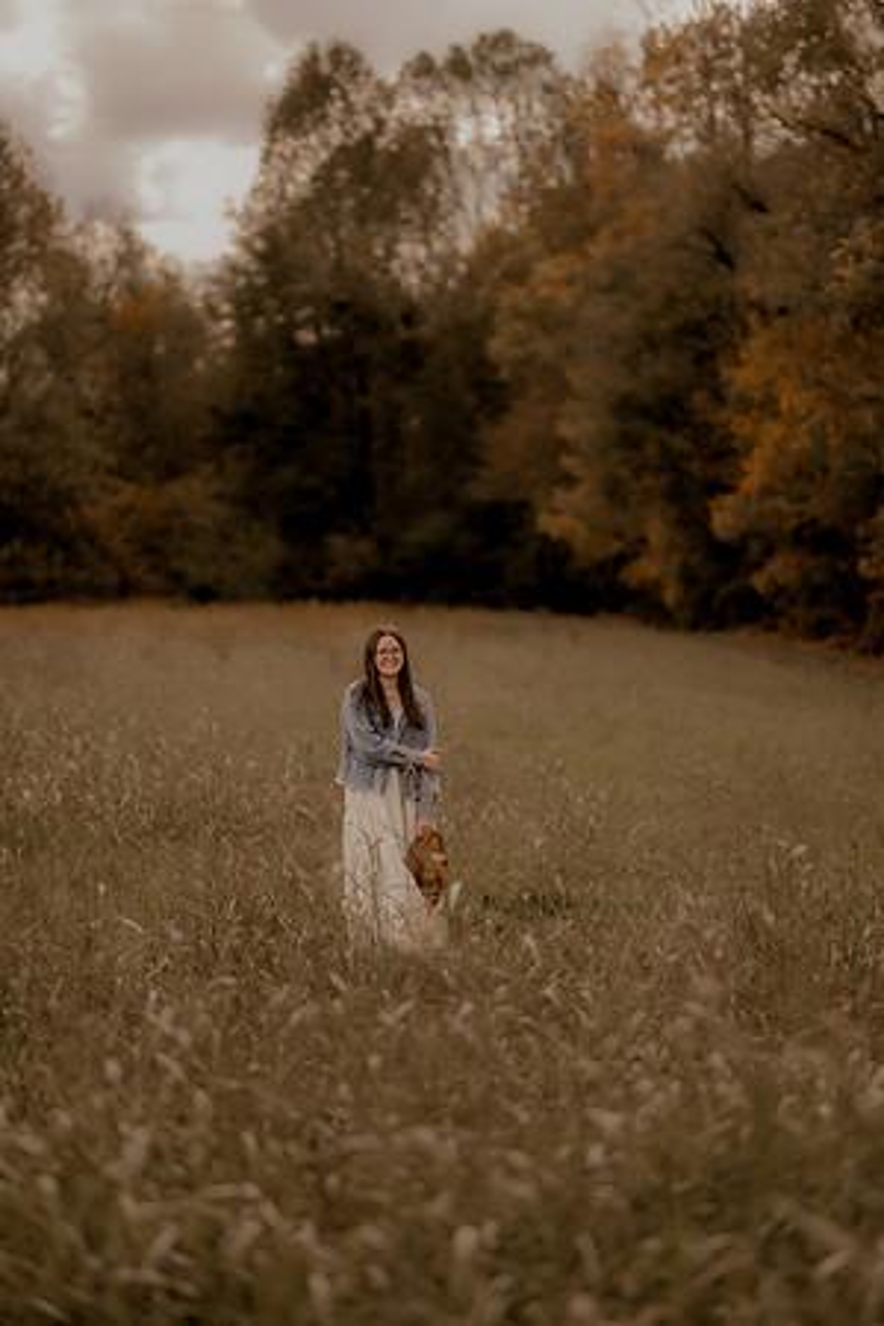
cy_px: 663
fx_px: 3131
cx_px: 442
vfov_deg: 23.9
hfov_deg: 16.1
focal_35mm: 85
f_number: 1.4
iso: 200
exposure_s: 1/3200
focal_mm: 85
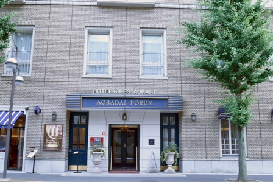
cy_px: 91
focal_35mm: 38
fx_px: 284
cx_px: 136
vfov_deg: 35.5
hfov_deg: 51.3
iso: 200
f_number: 16
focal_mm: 25
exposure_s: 1/25
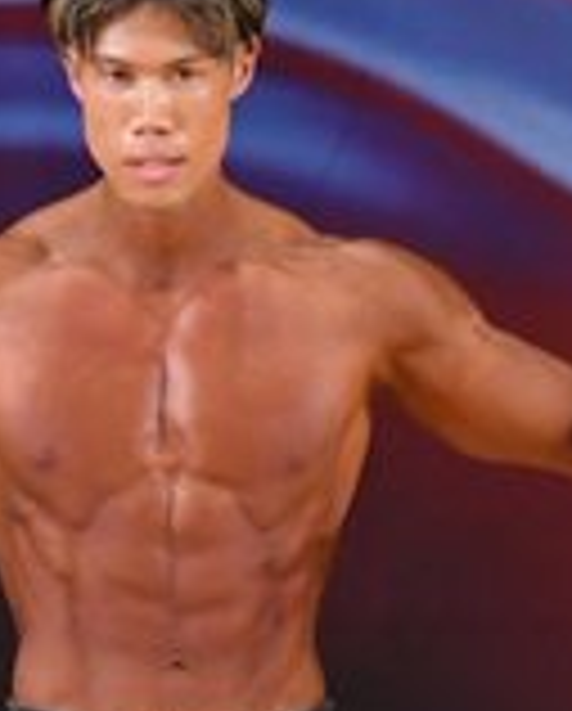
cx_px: 52
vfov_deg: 1.8
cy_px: 896
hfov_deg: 1.4
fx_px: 23231
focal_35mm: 1101
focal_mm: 160
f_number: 5.6
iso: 3200
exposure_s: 1/400
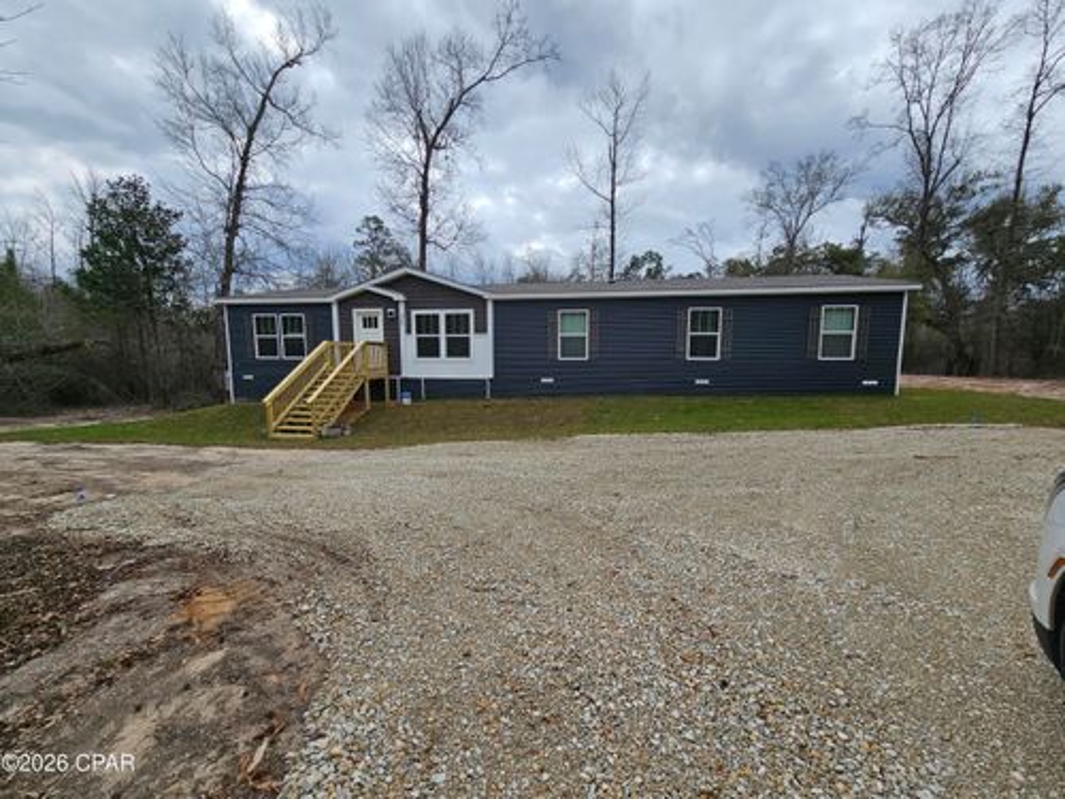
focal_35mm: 13
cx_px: 532
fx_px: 400
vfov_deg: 89.9
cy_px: 400
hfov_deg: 106.2
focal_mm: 2.2
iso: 50
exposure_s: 1/2679
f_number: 2.2
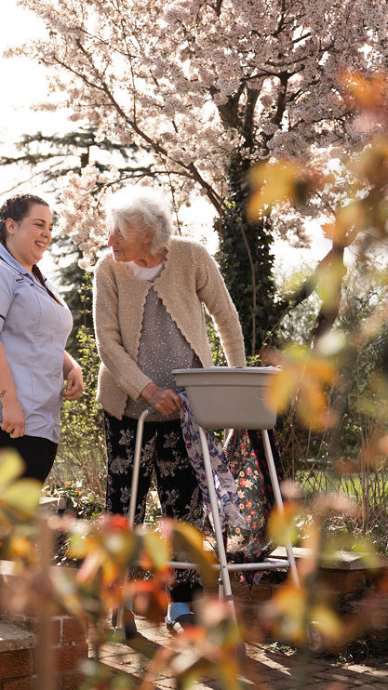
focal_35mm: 65
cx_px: -55
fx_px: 1190
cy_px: 365
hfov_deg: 17.8
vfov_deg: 32.4
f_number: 2.8
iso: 250
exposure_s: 1/1250
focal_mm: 36
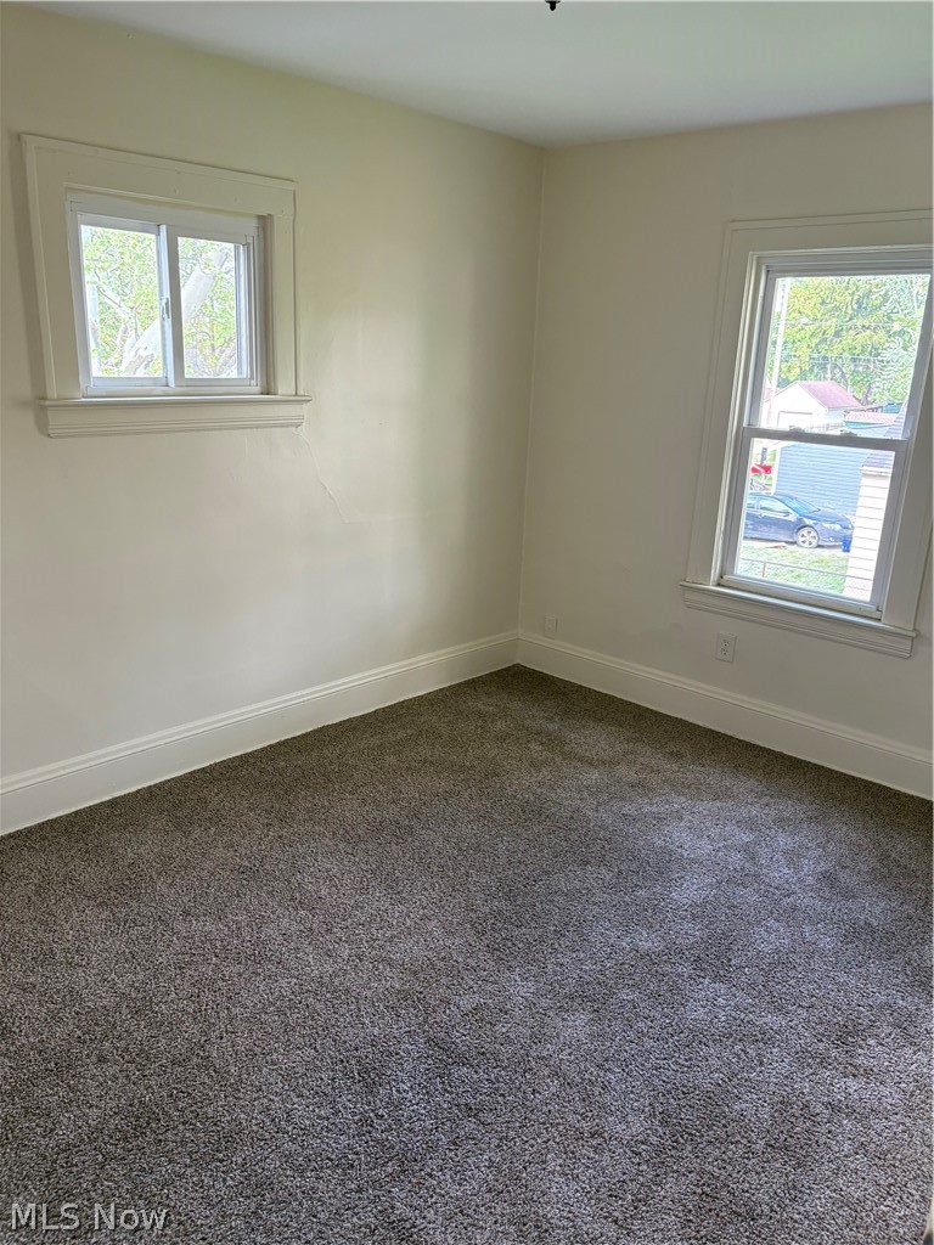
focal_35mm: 26
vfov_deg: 67.3
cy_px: 622
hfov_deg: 53.1
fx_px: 935
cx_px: 467
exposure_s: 1/60
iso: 160
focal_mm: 5.96
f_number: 1.6
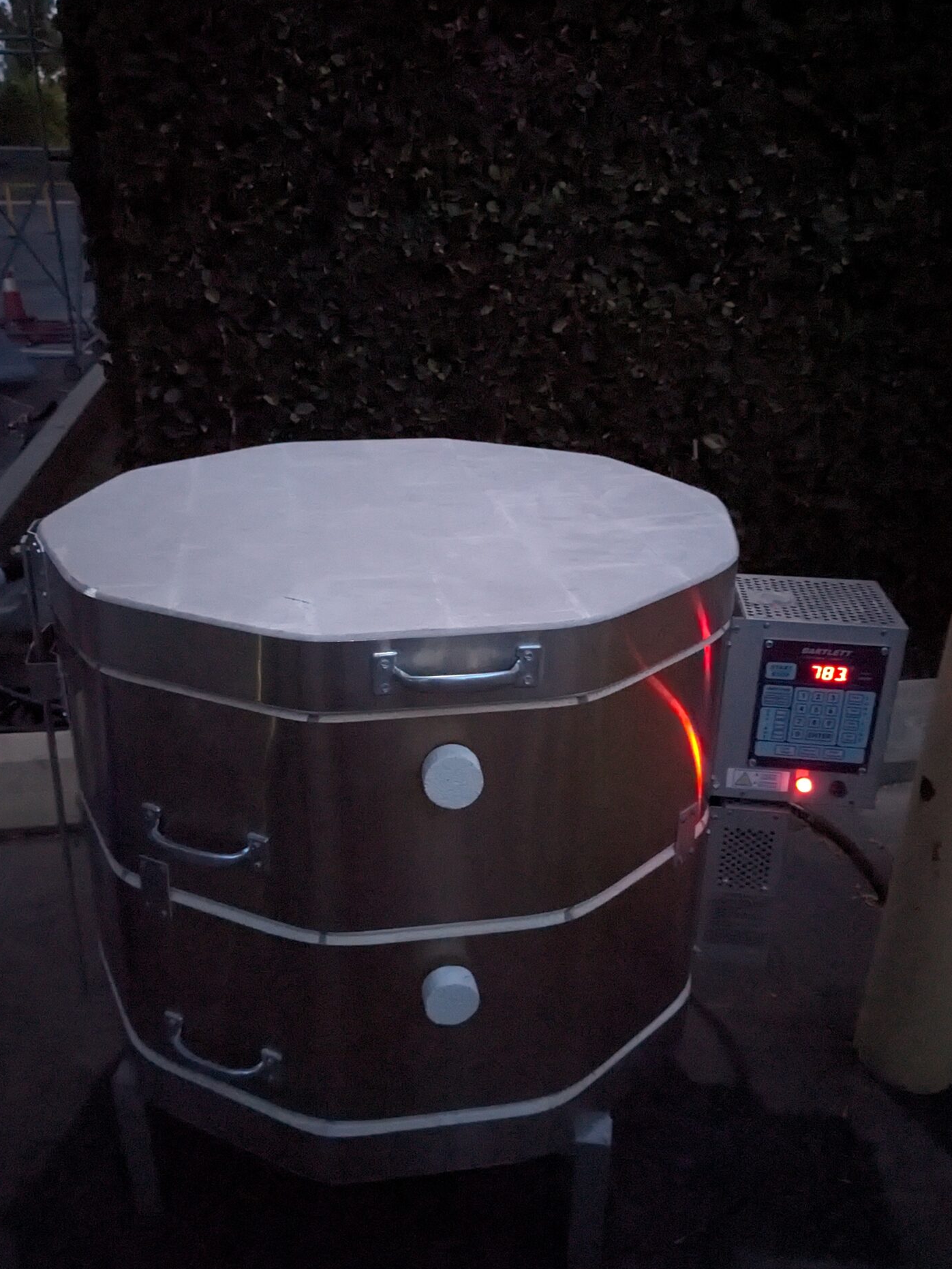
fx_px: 1063
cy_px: 663
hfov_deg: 48.2
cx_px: 448
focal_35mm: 29
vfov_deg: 61.6
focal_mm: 4.38
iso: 5610
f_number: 1.73
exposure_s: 1/17.1
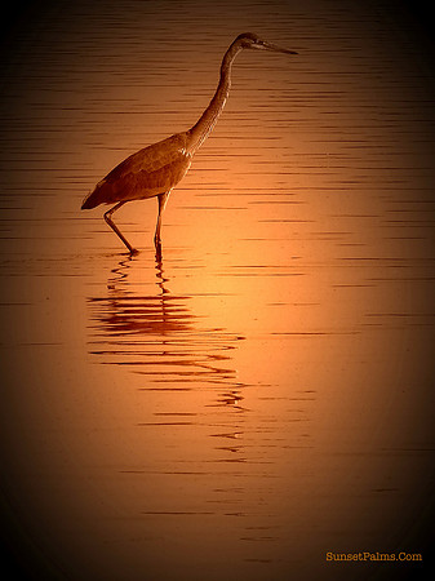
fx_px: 20125
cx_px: 218
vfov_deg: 1.7
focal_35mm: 1200
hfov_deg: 1.2
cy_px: 290
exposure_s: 1/1300
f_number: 4
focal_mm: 108
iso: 100
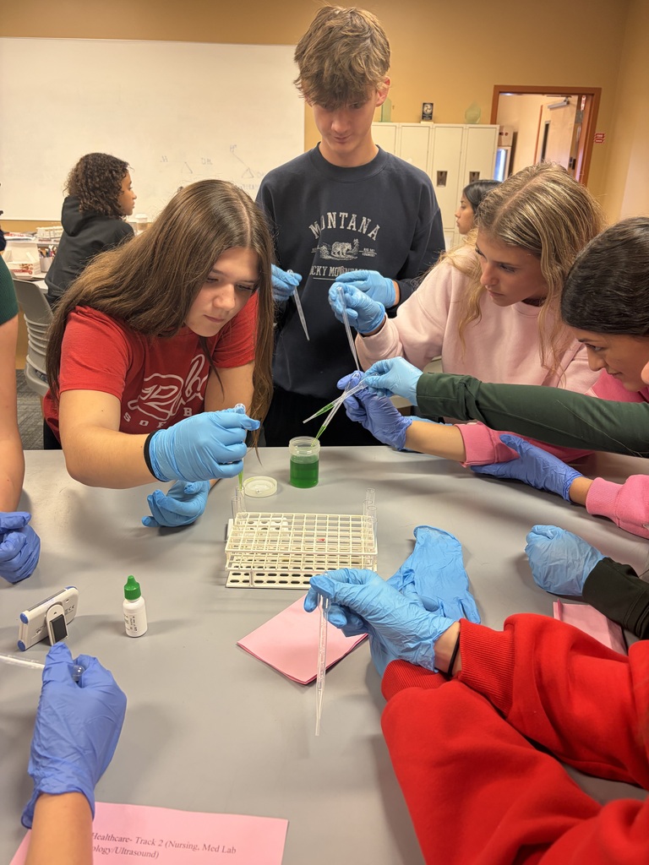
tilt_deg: -21.2
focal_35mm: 26
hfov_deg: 53.1
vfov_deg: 67.3
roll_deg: -0.6
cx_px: 324
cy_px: 432
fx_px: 650
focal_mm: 5.96
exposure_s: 1/60
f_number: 1.6
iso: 160
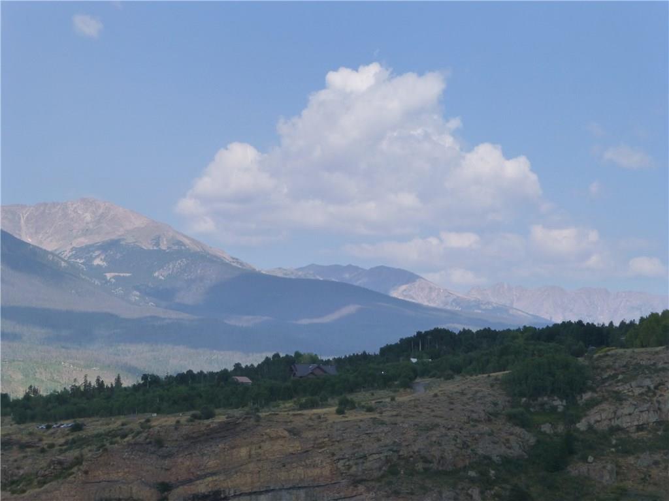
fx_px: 1971
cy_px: 250
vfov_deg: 14.5
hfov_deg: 19.3
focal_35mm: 102
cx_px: 334
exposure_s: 1/500
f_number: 5.3
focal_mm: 18.2
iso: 160
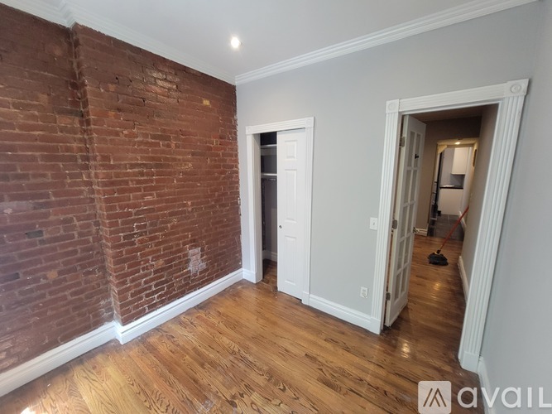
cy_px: 207
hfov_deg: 106.2
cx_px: 276
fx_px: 207
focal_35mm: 13
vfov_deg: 89.9
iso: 320
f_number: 2.2
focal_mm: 2.2
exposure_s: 1/60
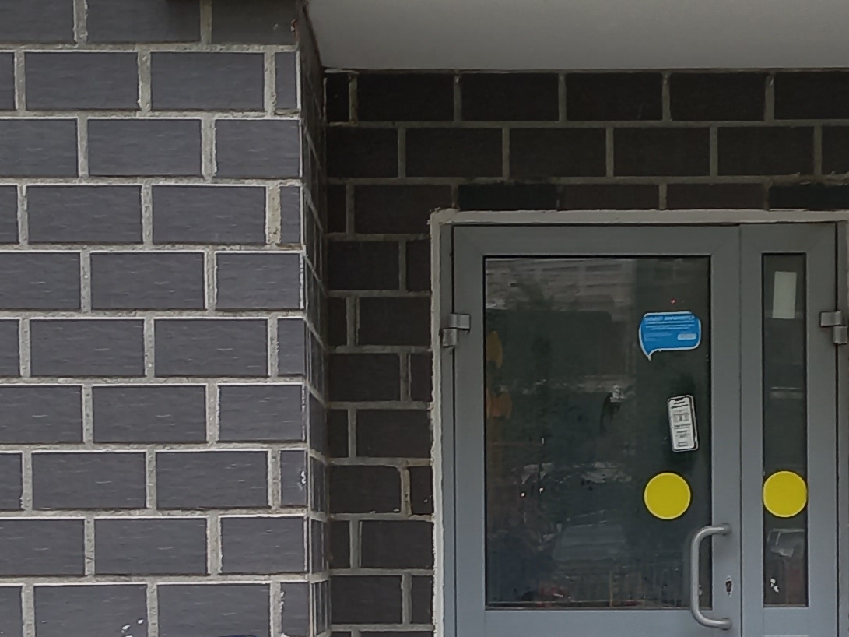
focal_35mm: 106
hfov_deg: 18.5
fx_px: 2599
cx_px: 542
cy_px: 580
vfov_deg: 13.8
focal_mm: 4.6
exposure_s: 1/100
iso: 40
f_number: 1.8
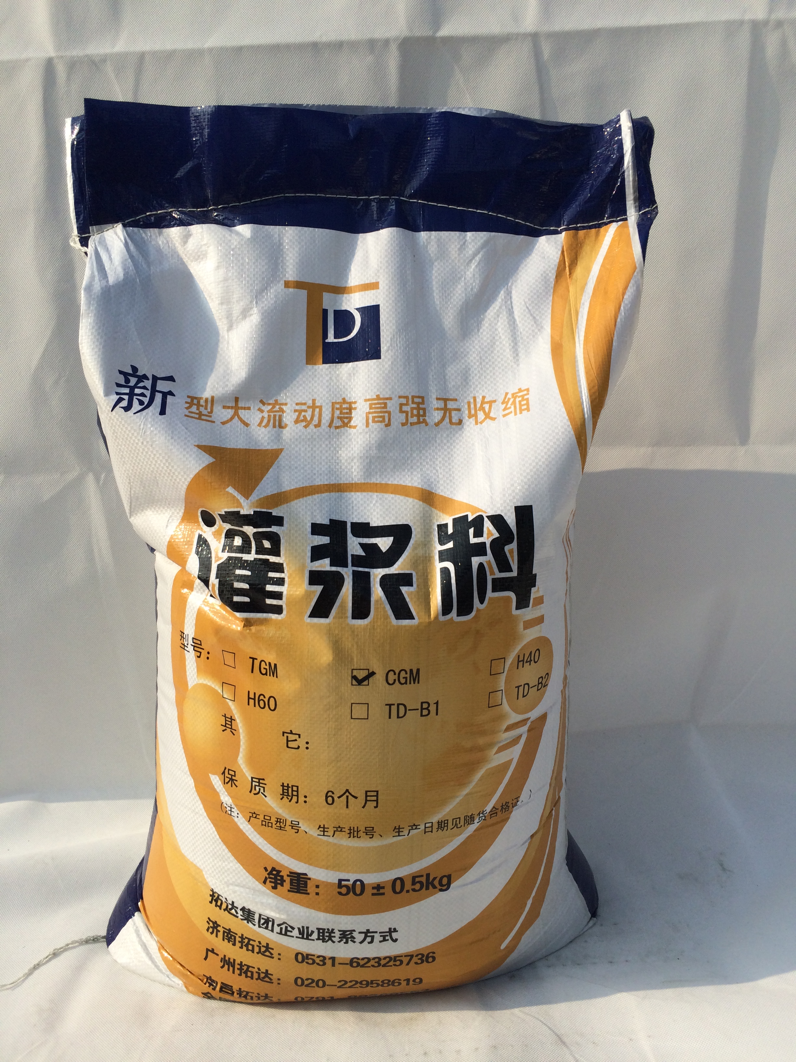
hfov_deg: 48.2
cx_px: 398
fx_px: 889
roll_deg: +1.4
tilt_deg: -11.1
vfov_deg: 61.7
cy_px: 531
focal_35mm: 29
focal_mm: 4.15
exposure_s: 1/2933
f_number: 2.2
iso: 32
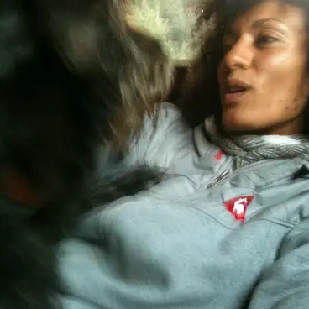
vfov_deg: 39.9
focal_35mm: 42
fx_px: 424
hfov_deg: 40.0
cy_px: 186
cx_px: 157
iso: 320
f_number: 2.8
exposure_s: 1/15
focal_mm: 3.85
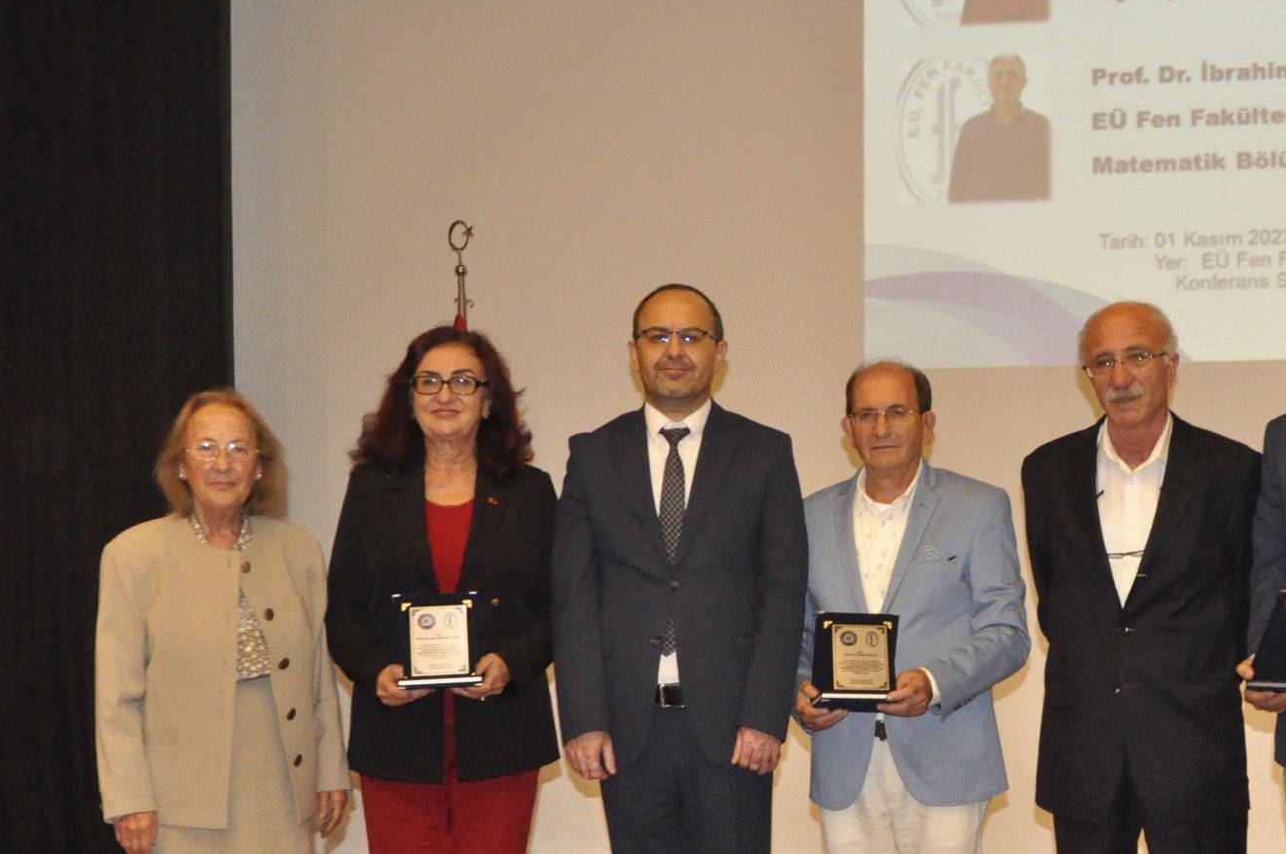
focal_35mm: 59
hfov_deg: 33.1
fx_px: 2105
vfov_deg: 22.9
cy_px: 564
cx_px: 1012
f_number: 5.6
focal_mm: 24
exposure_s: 1/60
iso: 3200
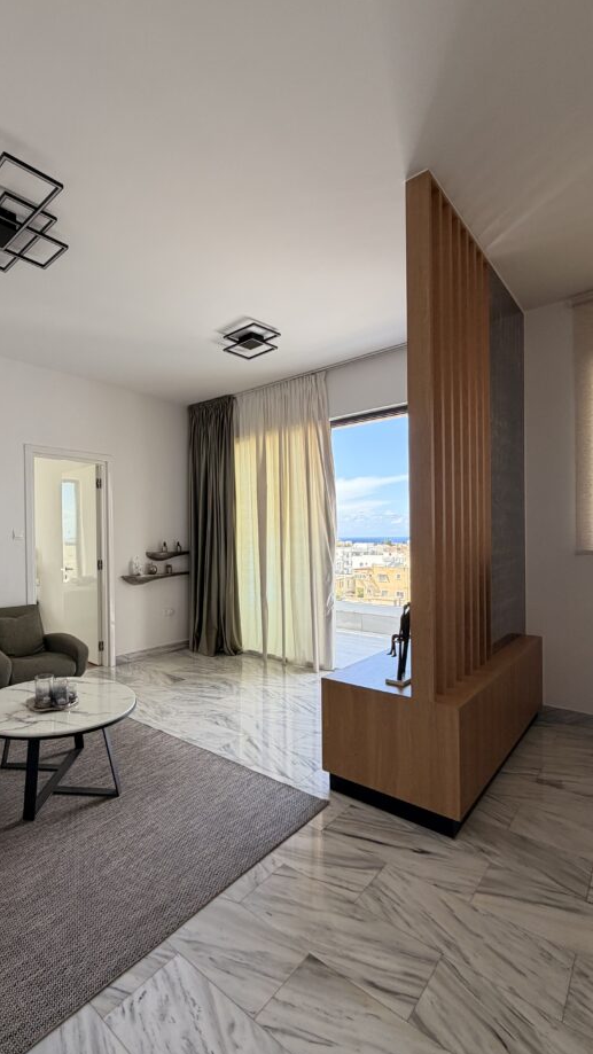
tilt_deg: +0.6
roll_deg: +0.2
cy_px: 546
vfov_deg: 95.9
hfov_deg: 61.7
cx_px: 180
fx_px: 475
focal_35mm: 17
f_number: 2.2
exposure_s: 1/121
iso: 64
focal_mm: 2.22
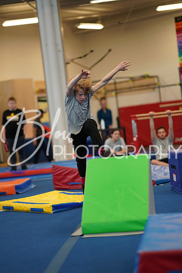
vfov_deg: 23.9
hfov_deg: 16.1
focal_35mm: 85
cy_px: 136
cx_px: 91
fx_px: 644
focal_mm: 85
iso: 640
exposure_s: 1/500
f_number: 1.4
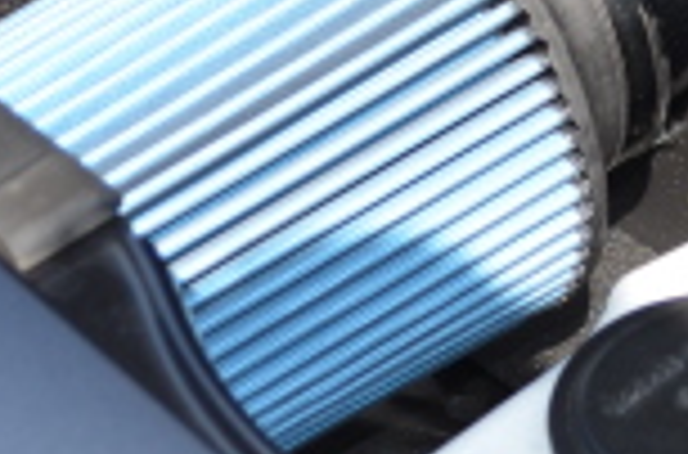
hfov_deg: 14.3
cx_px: 724
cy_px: -467
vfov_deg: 9.1
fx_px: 2686
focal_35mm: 141
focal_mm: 18
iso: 100
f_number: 4.5
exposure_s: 1/200
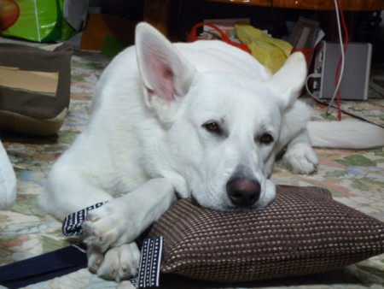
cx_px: 192
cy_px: 144
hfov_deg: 18.0
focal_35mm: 109
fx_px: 1210
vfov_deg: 13.6
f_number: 5.7
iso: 400
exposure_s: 1/5
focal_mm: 19.2
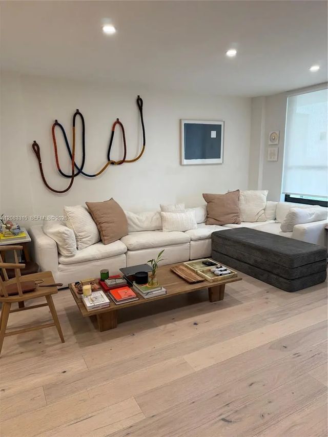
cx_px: 164
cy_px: 218
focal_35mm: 24
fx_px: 303
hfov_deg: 56.8
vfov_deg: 71.6
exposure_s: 1/120
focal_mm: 6.76
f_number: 1.78
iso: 160
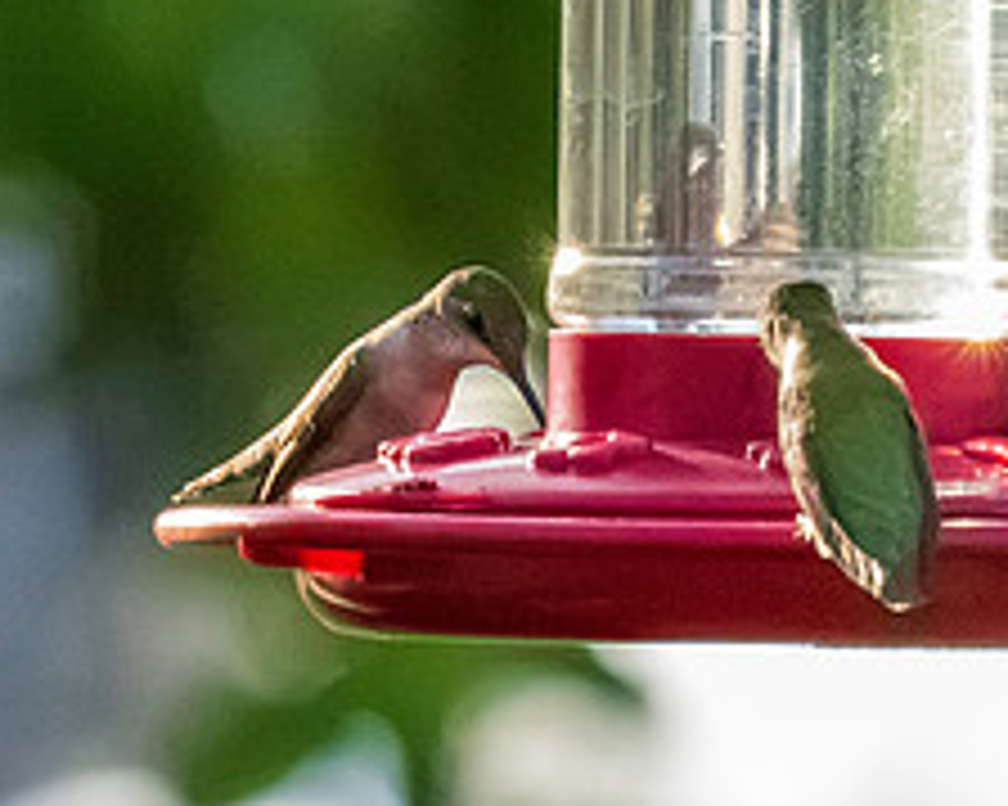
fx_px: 72999
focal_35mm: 2448
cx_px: 453
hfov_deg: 0.8
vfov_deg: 0.6
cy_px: -990
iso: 16000
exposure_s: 1/2500
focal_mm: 370
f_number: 13
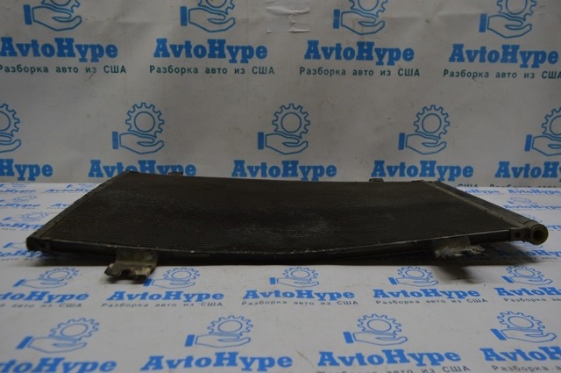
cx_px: 280
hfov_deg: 67.4
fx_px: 420
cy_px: 186
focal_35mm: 27
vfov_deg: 47.8
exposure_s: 1/100
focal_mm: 18
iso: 400
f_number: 5
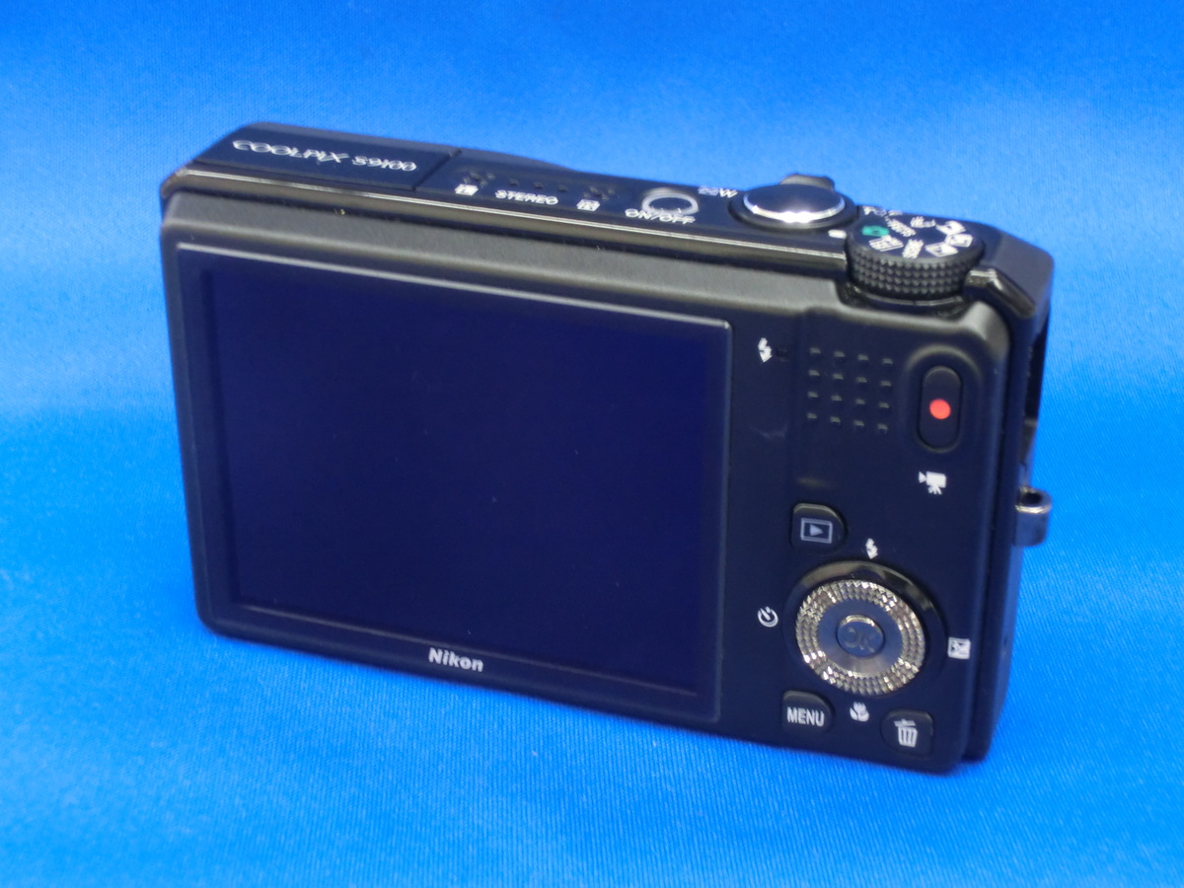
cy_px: 444
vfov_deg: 21.3
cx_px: 592
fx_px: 2360
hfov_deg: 28.2
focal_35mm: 69
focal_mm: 12.29
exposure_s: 1/6
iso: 800
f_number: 12.1
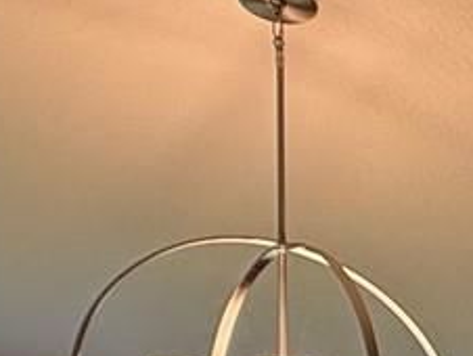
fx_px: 1354
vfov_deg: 13.1
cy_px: 702
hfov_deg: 13.8
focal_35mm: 99
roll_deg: +0.8
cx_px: 1143
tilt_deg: -1.8
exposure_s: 1/120
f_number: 2.2
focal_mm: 2.22
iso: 125
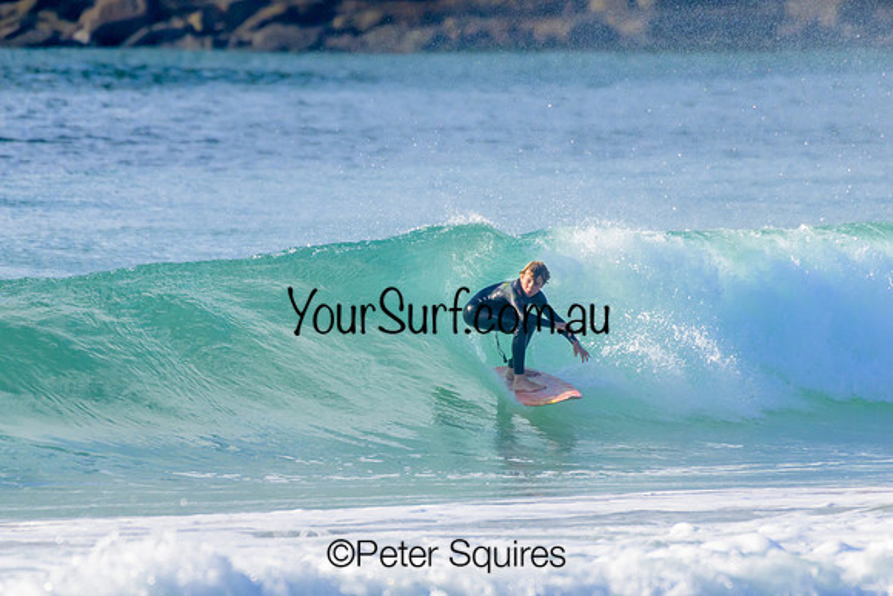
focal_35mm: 1000
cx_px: 446
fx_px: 24810
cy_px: 298
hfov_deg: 2.1
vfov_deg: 1.4
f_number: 11
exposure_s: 1/2000
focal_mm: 1000
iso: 1250
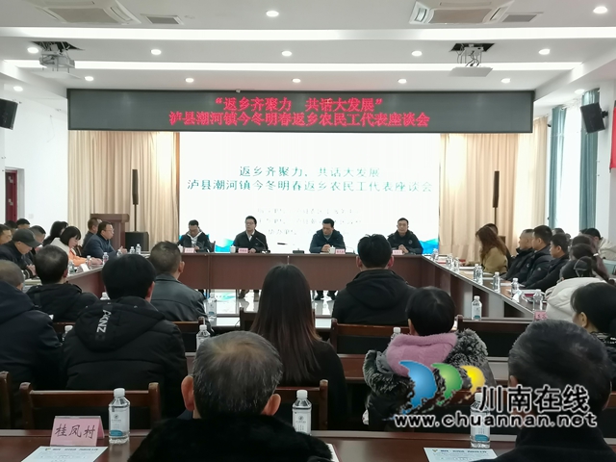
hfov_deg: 45.8
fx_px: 730
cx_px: 308
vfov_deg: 35.1
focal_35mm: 41
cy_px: 231
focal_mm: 5.3
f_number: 1.8
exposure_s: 1/33.3
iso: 200
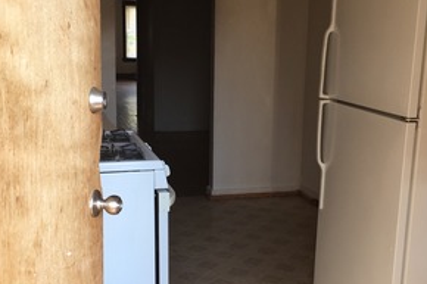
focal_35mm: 50
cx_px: 228
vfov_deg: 26.9
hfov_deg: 39.6
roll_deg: -1.7
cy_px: 174
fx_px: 593
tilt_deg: -10.7
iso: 25
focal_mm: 4.15
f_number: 2.2
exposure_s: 1/60
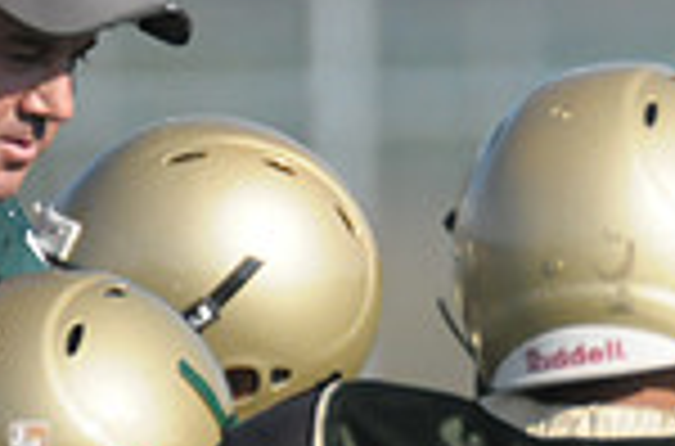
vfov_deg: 0.6
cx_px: 1292
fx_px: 43401
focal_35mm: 2322
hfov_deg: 0.9
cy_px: 516
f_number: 4
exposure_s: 1/8000
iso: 1600
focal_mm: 400
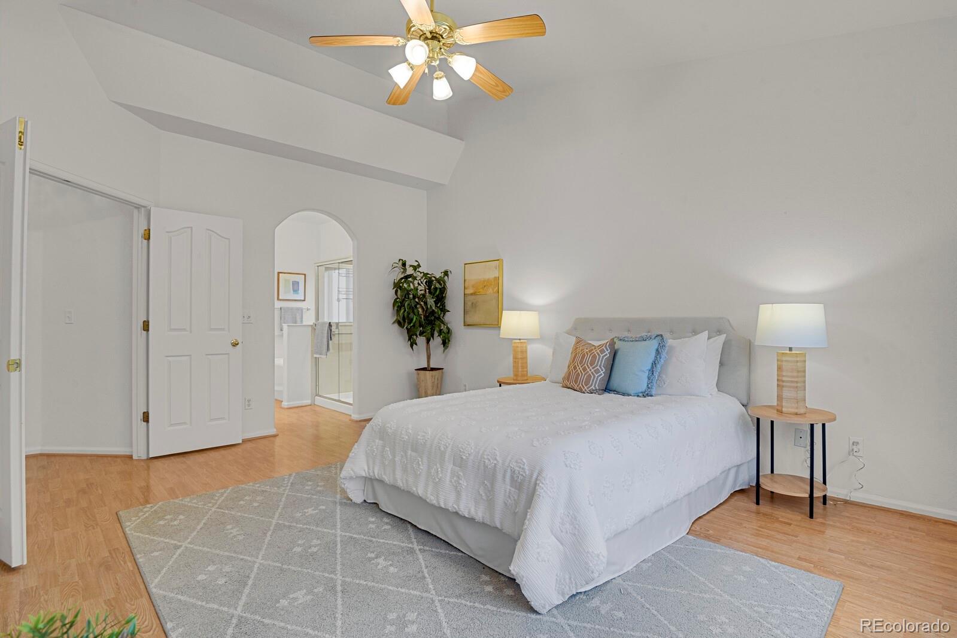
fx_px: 452
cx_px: 478
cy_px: 319
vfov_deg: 70.4
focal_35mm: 17
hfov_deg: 93.3
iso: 250
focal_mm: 17
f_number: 8
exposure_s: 2
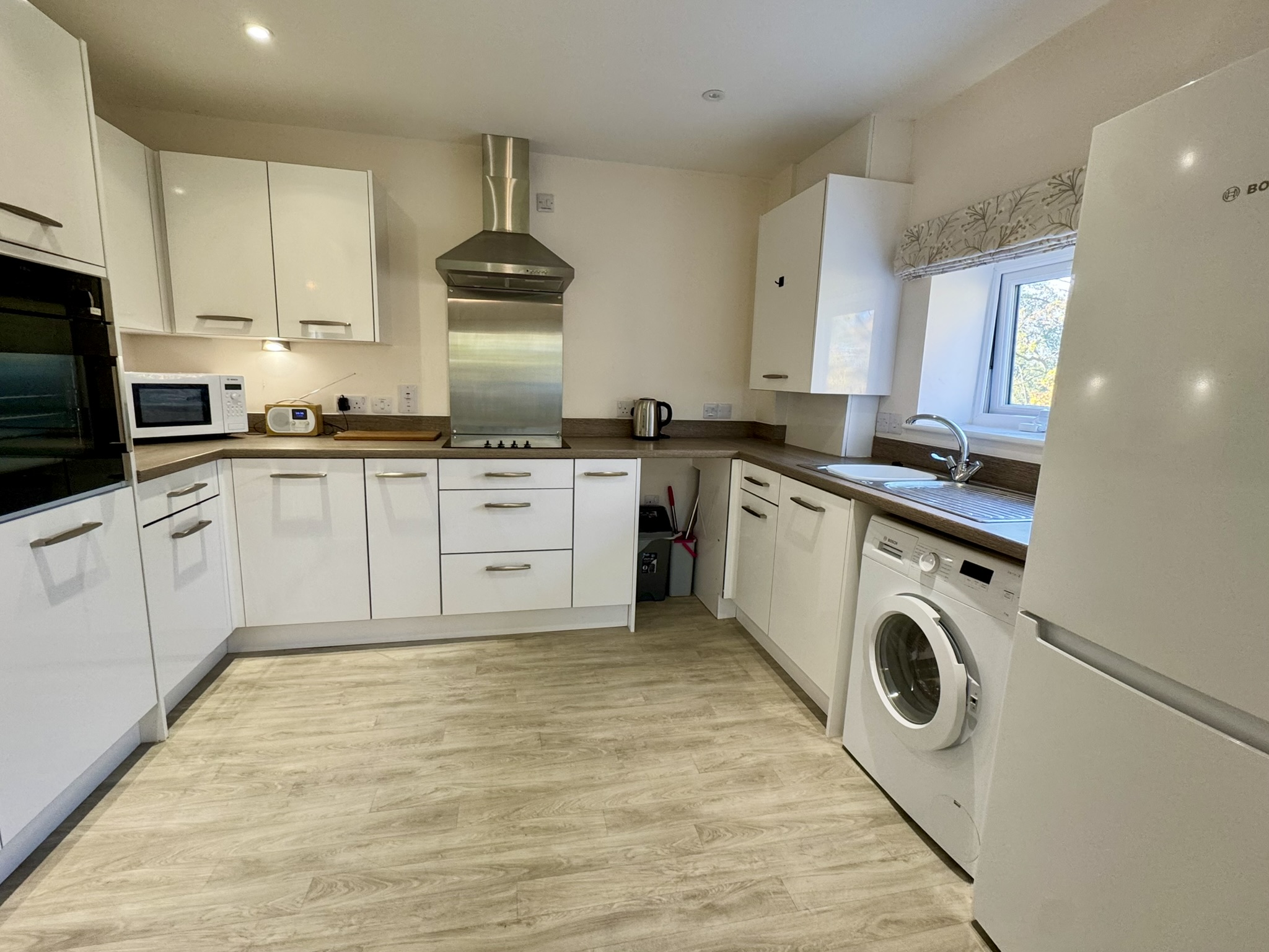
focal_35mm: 14
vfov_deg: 85.7
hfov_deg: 102.1
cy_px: 476
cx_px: 634
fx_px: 513
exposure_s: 1/100
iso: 200
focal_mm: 2.22
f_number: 2.2
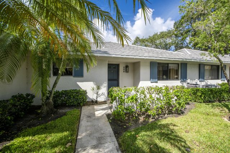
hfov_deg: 100.4
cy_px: 76
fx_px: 96
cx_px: 115
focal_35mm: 15
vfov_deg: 77.4
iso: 100
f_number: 8
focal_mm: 10
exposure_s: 1/320
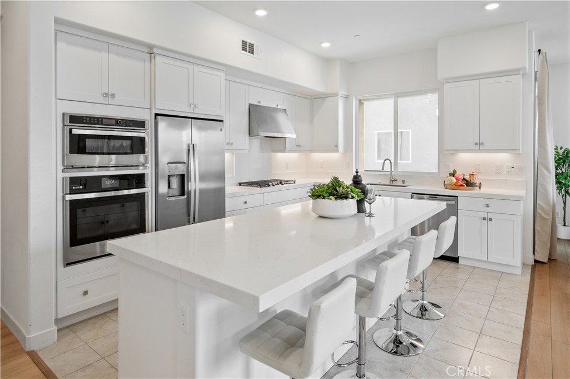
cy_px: 190
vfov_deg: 63.1
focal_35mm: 20
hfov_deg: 85.5
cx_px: 285
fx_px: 308
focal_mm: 19.5
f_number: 7.1
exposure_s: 1/40
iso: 500
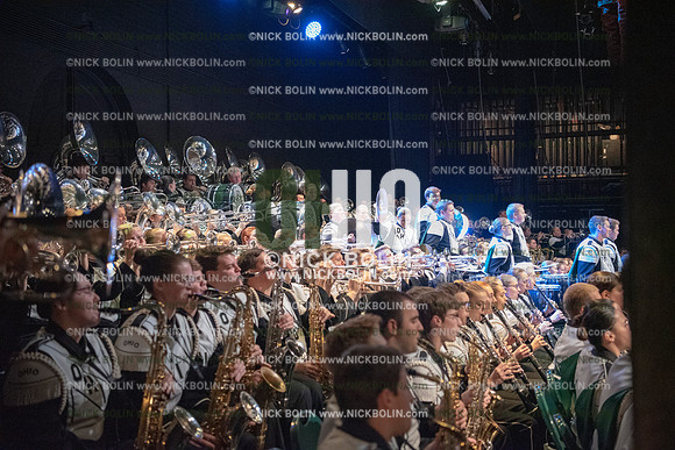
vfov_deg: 29.9
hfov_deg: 43.6
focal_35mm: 45
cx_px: 338
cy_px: 225
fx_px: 844
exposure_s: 1/640
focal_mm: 45
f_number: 2.8
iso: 10000
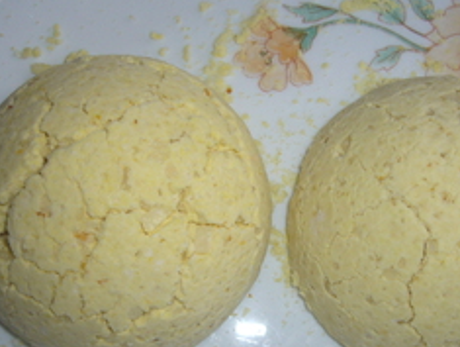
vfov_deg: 22.0
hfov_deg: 28.9
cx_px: 233
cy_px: 212
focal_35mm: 67
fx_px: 892
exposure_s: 1/60
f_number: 2.8
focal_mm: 5.8
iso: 100
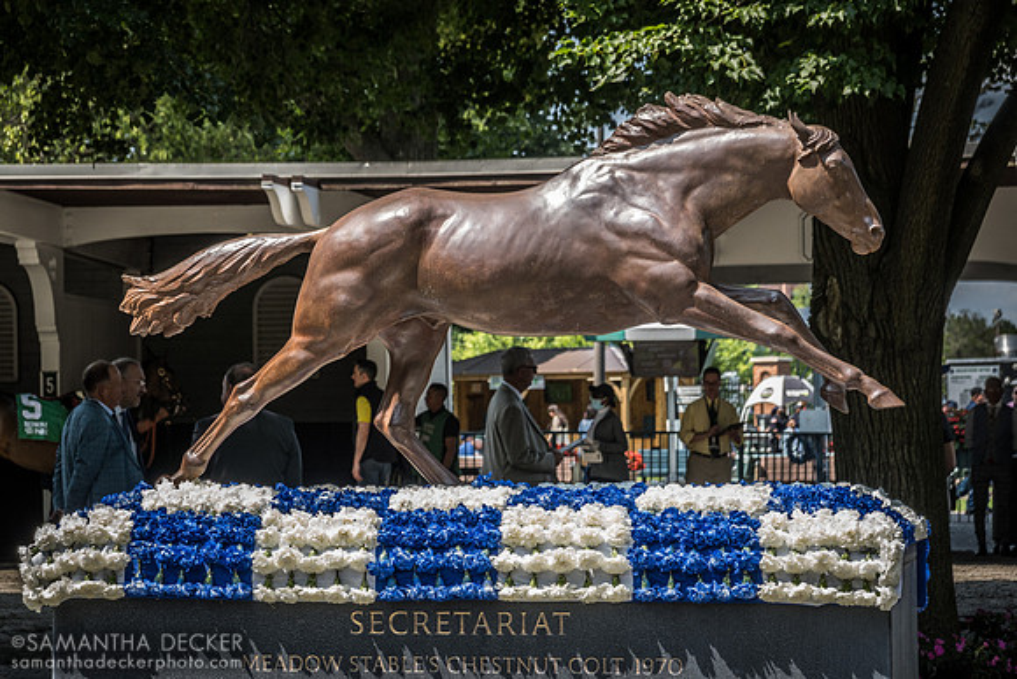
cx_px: 508
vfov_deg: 11.5
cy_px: 340
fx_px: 3362
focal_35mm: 119
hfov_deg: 17.2
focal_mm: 43.55
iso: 100
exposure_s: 1/250
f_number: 4.5
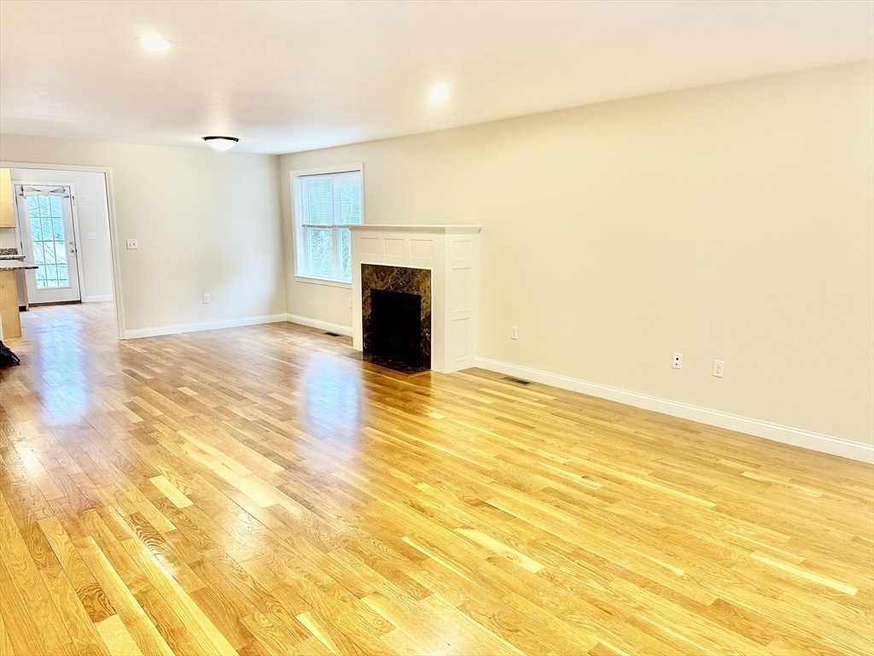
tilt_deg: -10.1
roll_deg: +0.4
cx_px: 437
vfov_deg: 56.8
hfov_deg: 71.6
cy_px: 328
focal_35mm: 24
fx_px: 606
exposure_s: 1/120
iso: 200
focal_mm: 6.86
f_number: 1.78
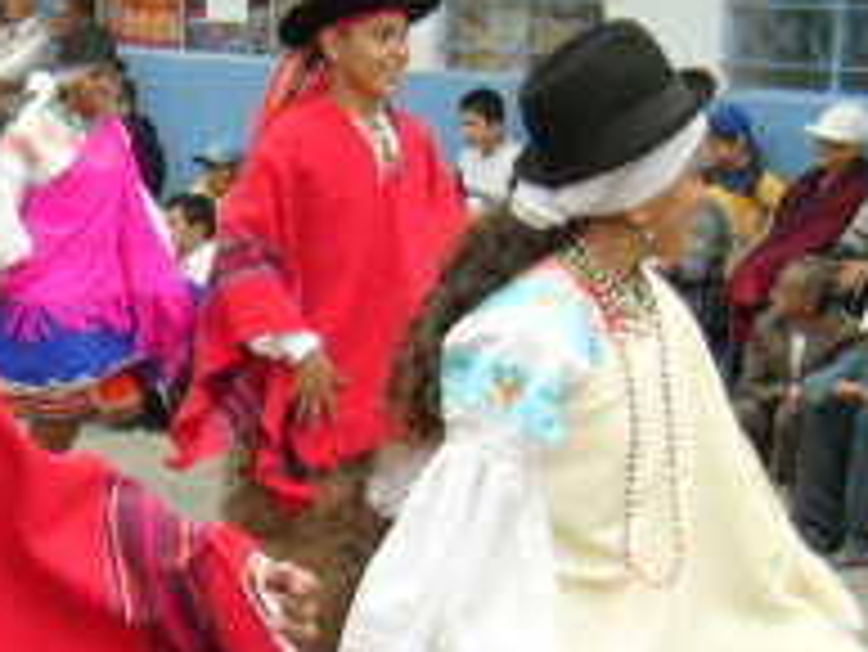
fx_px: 2911
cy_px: 486
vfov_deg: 12.7
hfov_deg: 16.6
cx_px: -22
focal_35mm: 116
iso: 100
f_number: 2.8
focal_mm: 5.8
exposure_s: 1/320
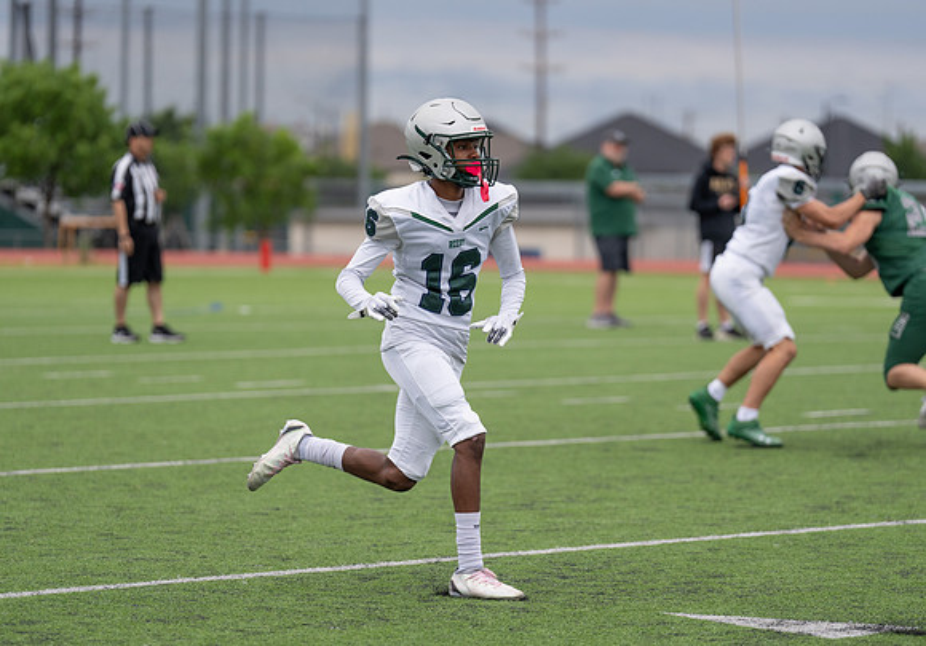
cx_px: 476
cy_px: 335
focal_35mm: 176
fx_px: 4600
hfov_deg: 11.5
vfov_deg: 8.0
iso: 250
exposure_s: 1/1250
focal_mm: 155
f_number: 2.8
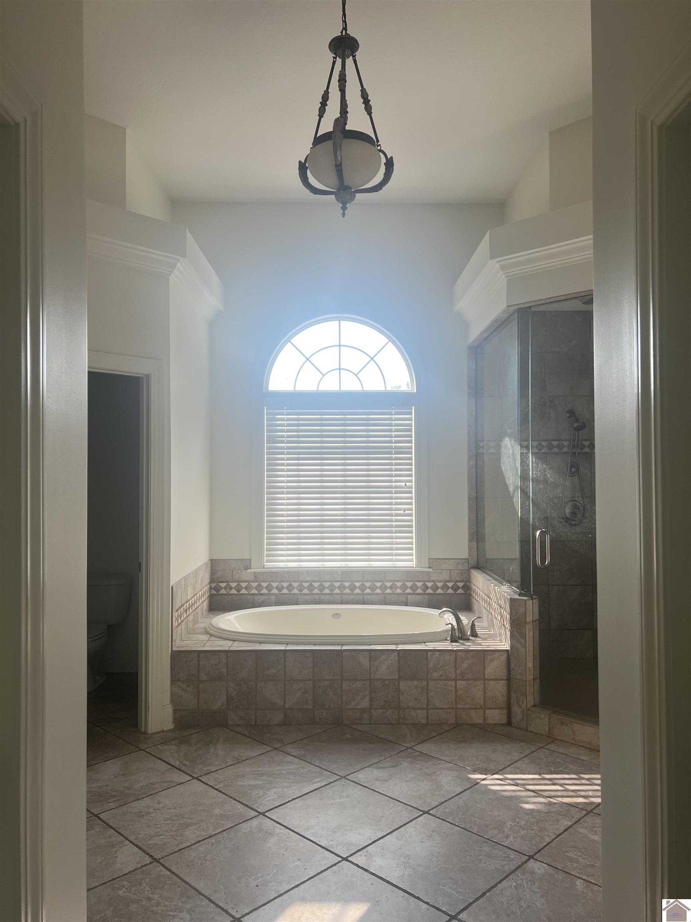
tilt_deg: +2.4
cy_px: 461
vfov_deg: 67.3
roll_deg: +0.5
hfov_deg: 53.1
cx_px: 346
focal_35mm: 26
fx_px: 692
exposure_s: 1/227
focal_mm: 5.7
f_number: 1.5
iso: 40
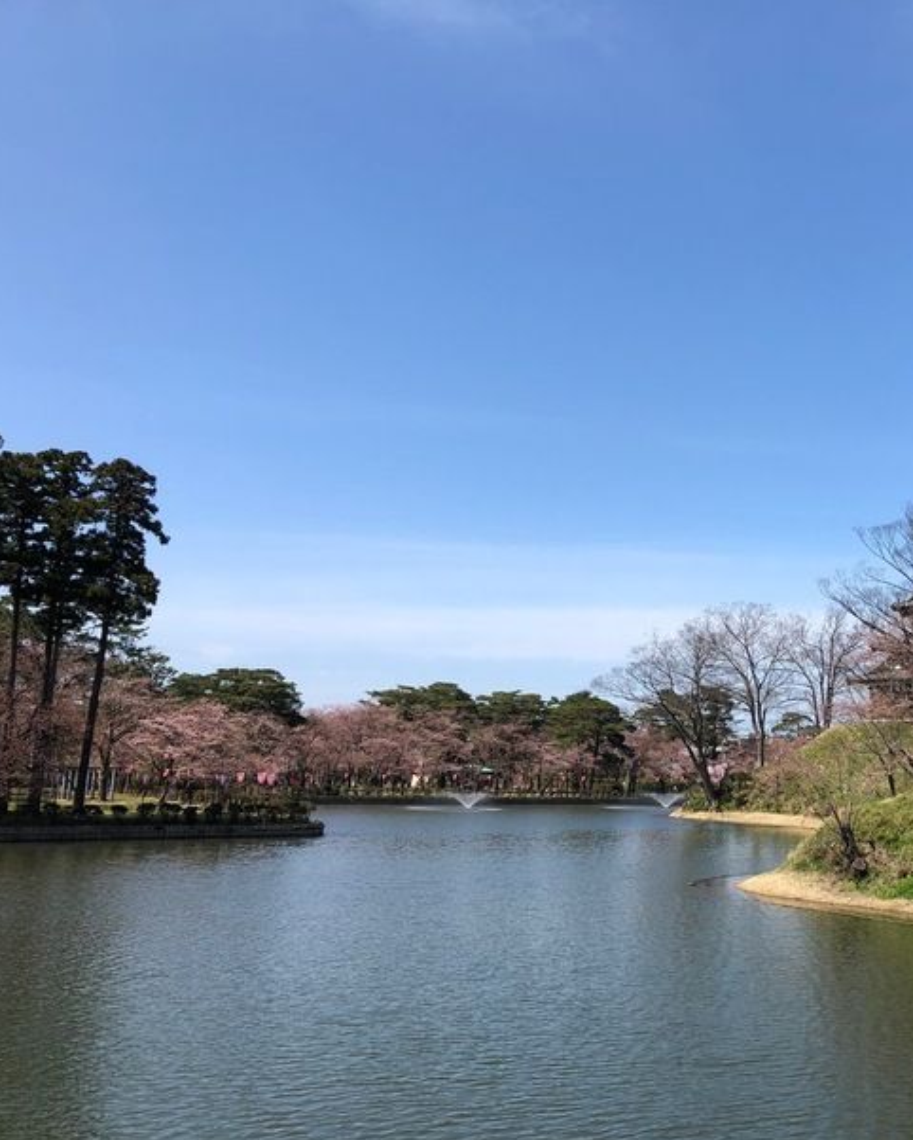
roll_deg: -0.2
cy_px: 575
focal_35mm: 37
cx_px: 759
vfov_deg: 49.1
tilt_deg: +9.0
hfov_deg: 38.3
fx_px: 1249
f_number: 1.8
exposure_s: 1/1919
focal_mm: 4
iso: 20
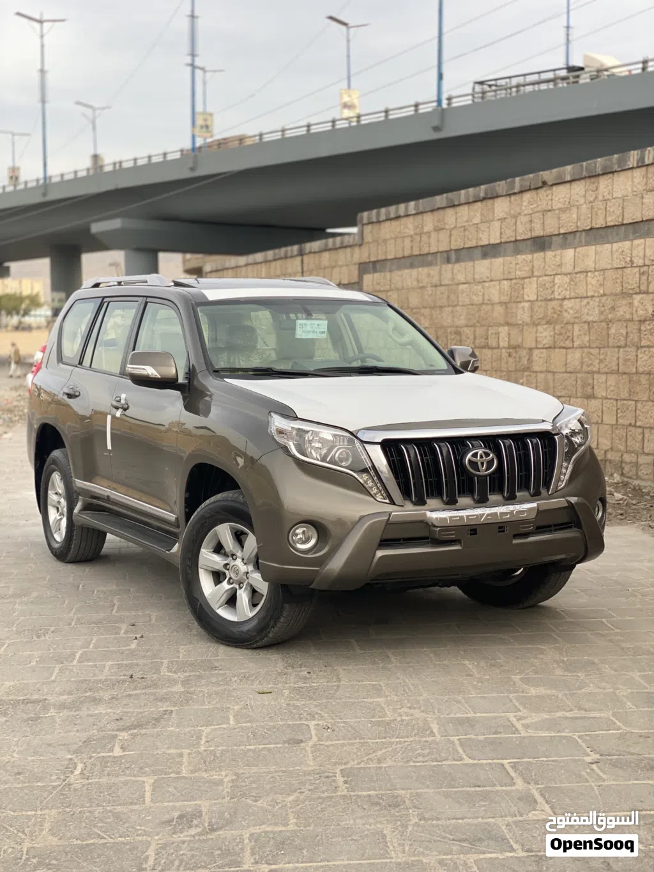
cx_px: 327
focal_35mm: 52
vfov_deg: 36.8
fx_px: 1310
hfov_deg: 28.0
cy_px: 436
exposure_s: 1/204
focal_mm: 6
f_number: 2
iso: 20
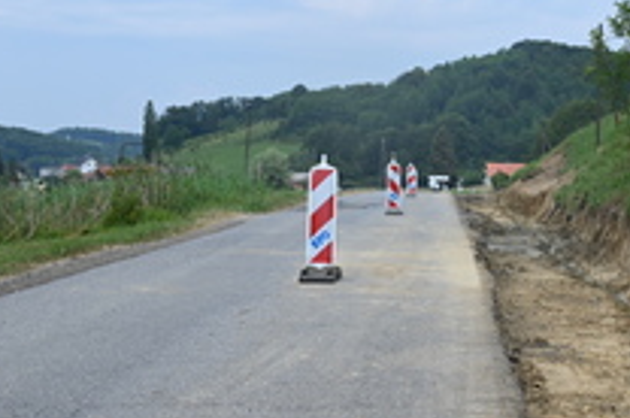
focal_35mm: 78
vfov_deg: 17.3
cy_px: 336
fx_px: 1363
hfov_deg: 25.6
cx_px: 491
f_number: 7.1
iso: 100
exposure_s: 1/320
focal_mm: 36
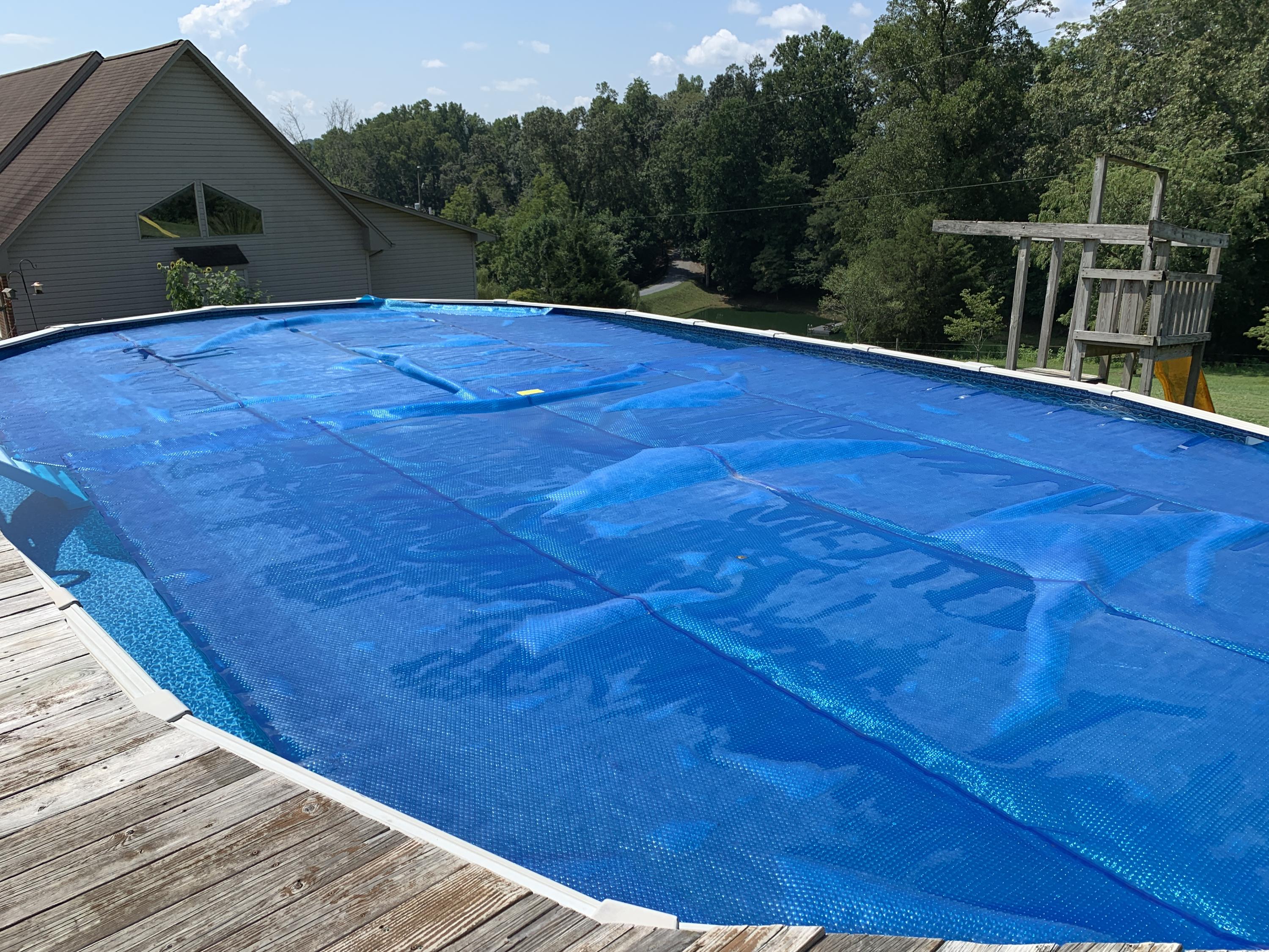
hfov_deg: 67.3
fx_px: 953
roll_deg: -0.4
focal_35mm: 26
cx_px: 634
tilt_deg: -18.4
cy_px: 476
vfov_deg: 53.1
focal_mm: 4.25
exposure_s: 1/2481
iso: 25
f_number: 1.8
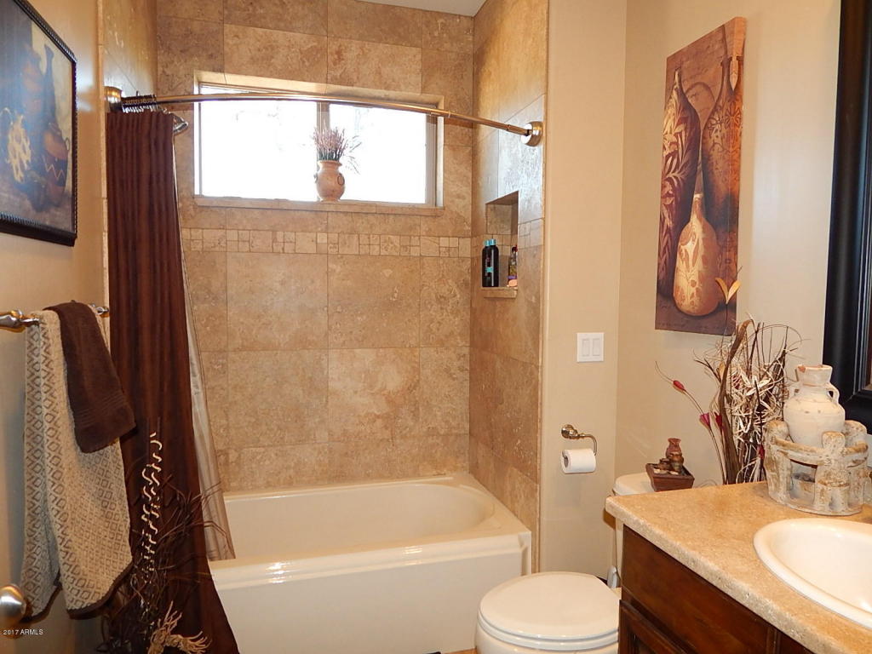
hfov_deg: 73.9
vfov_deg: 58.9
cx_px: 436
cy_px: 327
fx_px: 579
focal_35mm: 23
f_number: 3
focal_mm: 4
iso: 200
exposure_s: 1/30
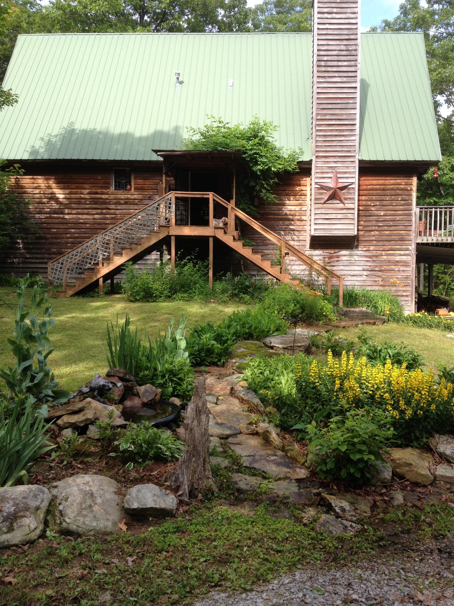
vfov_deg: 52.6
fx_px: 612
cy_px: 303
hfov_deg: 40.7
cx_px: 227
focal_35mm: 35
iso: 50
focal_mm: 4.28
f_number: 2.4
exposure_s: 1/581
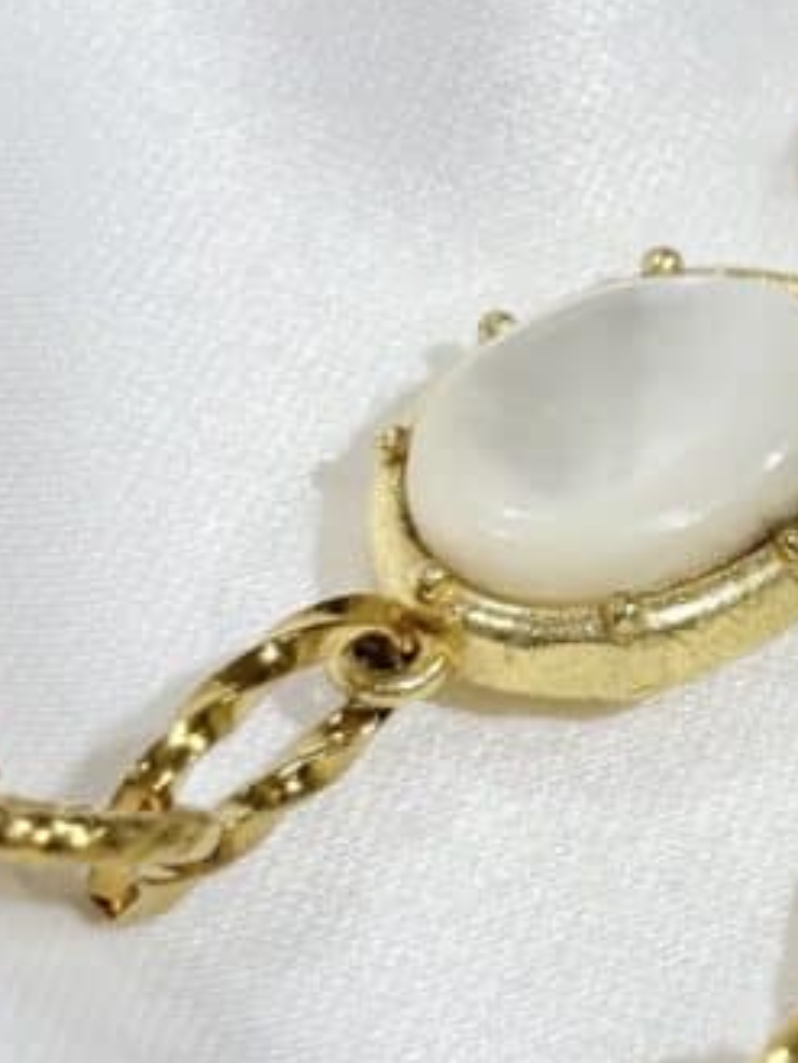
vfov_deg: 12.2
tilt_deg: -51.8
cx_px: 1047
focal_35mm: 162
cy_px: 449
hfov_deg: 9.0
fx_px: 4976
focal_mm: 5.96
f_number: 1.6
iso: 32
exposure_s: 1/245
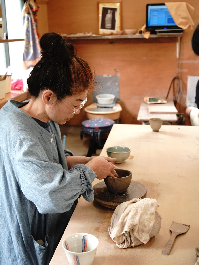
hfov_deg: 31.5
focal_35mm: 46
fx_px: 352
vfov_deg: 41.2
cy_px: 143
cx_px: 98
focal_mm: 42
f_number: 5.6
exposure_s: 1/20
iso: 6400
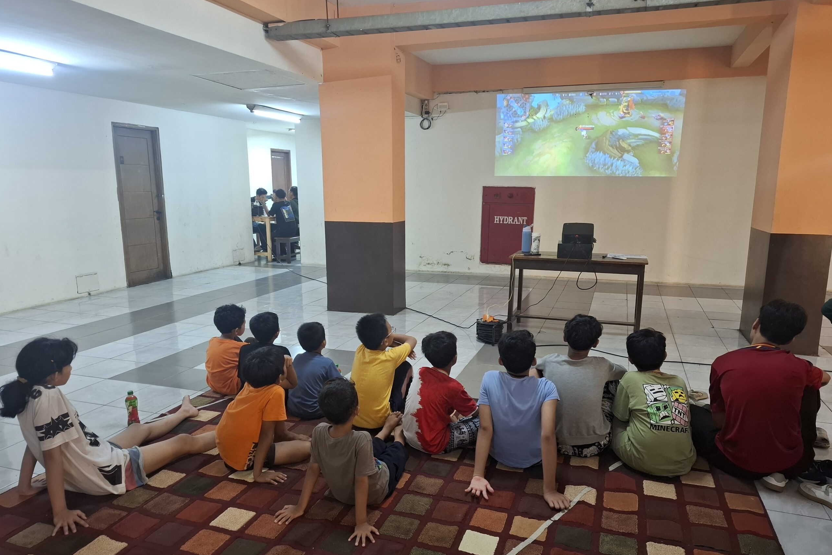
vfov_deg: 53.1
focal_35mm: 24
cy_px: 296
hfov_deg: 73.7
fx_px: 555
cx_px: 416
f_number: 1.8
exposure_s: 1/33
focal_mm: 5.54
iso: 320
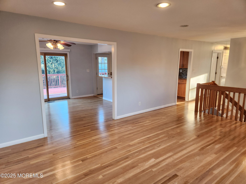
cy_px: 92
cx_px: 123
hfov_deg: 73.9
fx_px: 163
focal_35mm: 23
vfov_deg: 58.9
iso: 200
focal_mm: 5.4
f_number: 1.8
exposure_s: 1/120
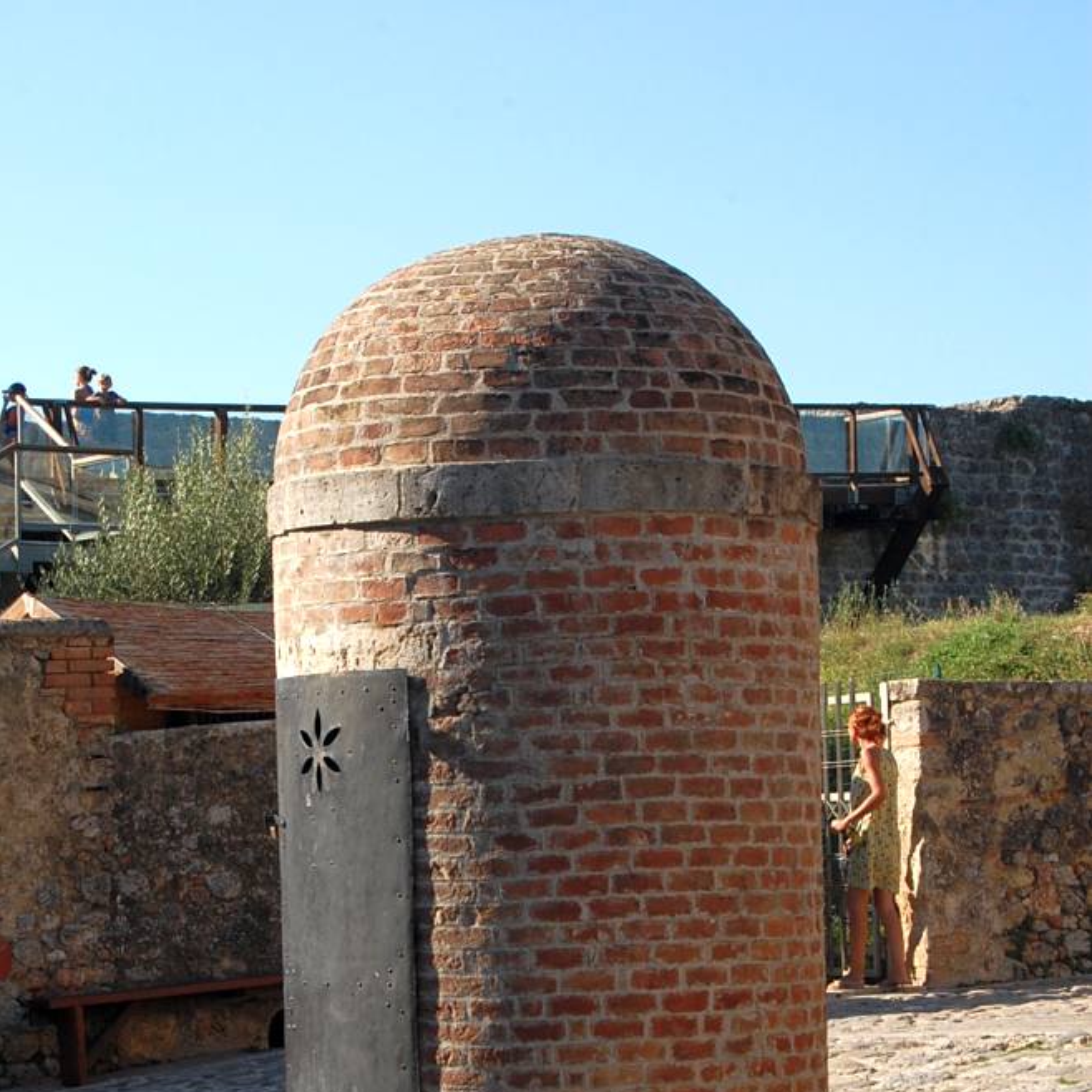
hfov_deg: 16.5
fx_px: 3770
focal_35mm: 106
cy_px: 783
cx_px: 546
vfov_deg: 16.4
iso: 360
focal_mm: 55
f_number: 10
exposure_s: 1/250
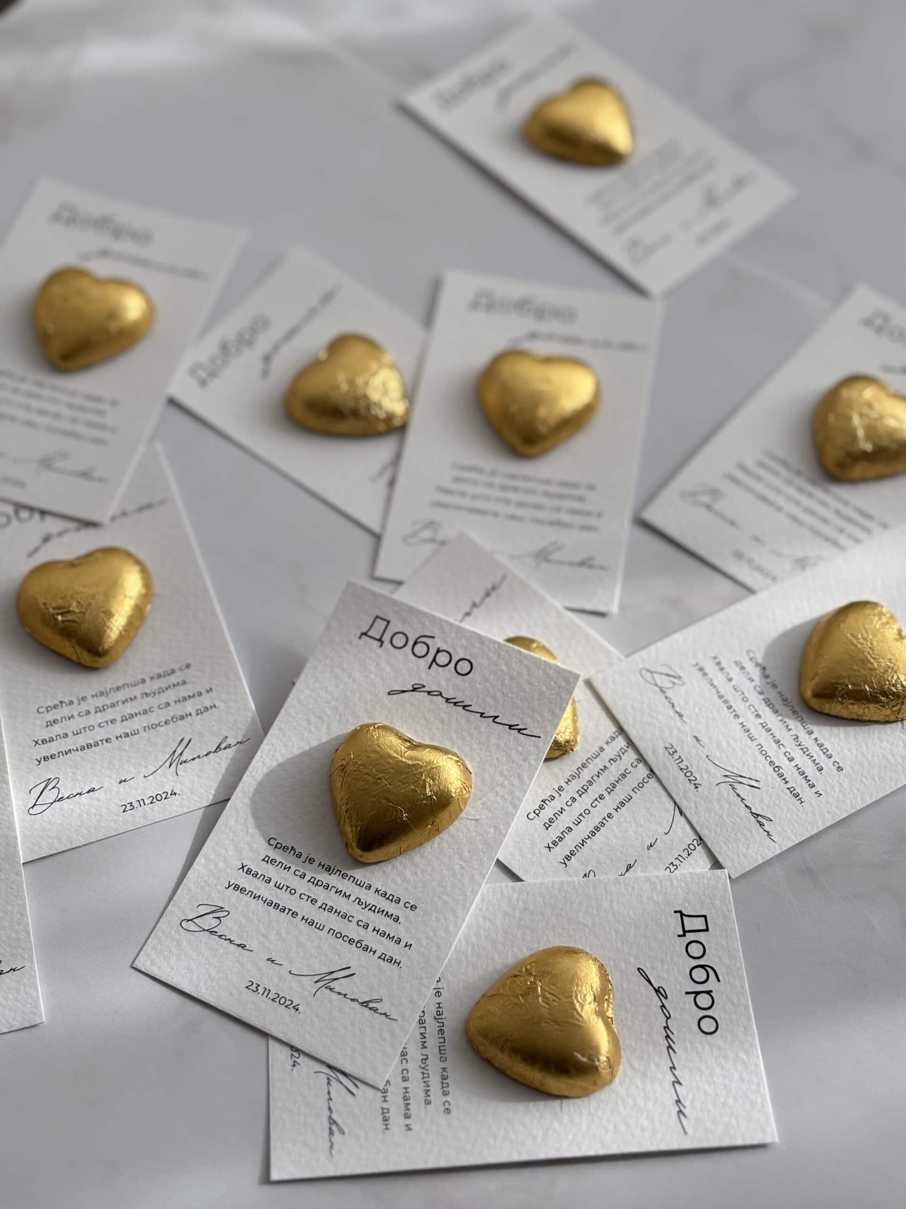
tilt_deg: -58.2
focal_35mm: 52
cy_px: 604
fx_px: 1815
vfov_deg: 36.8
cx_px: 453
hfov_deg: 28.0
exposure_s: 1/413
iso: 32
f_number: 1.6
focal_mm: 5.96
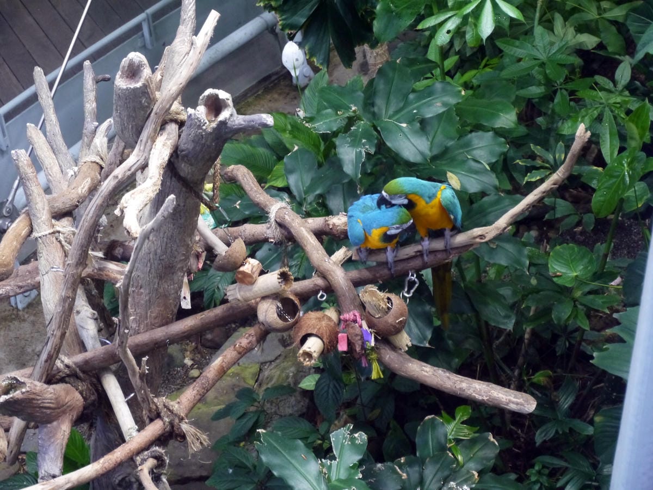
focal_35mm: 84
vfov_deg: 17.6
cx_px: 326
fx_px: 1585
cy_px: 245
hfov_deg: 23.3
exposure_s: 1/60
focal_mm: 42
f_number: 5.6
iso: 1600
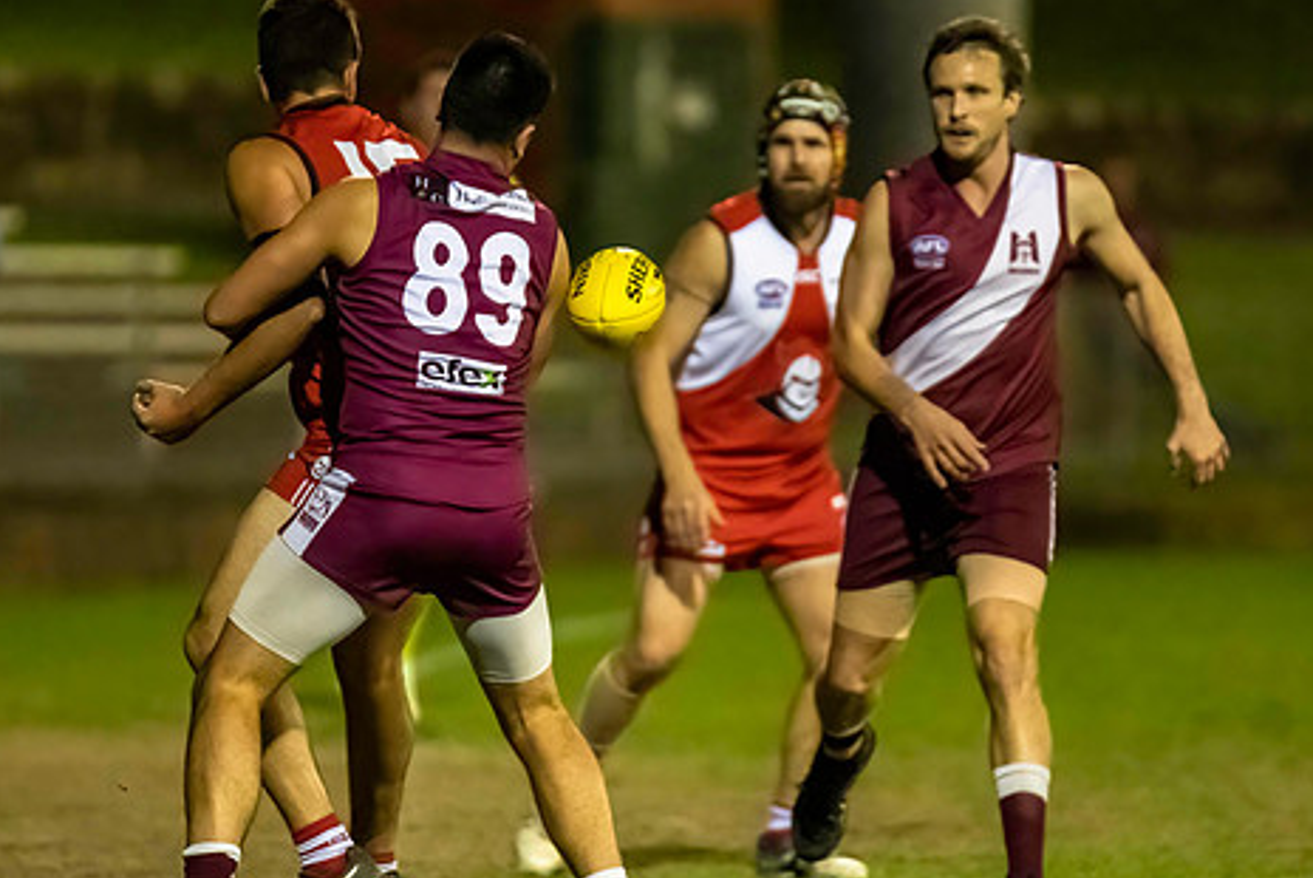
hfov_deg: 3.4
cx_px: 505
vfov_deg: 2.2
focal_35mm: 615
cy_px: 635
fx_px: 22444
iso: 10000
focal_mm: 300
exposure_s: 1/1000
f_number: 2.8
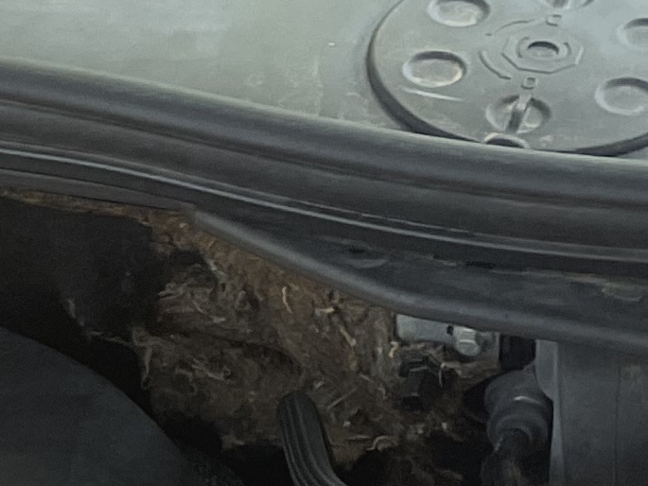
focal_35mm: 153
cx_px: -250
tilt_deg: -45.6
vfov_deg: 8.9
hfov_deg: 12.4
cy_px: 1124
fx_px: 2865
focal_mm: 4.2
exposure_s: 1/205
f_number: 1.6
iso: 32
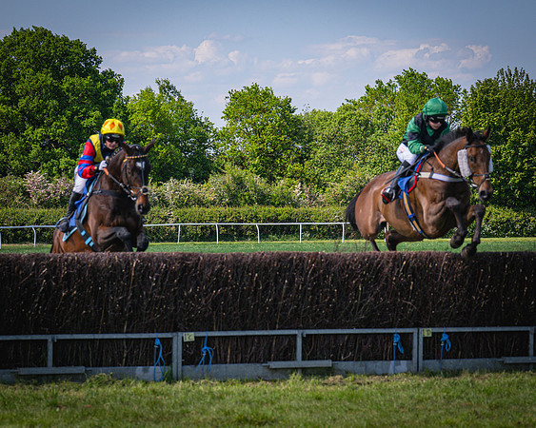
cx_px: 248
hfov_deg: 12.8
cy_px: 222
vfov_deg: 10.3
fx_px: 2381
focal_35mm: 150
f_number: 5
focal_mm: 82
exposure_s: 1/2000
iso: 400
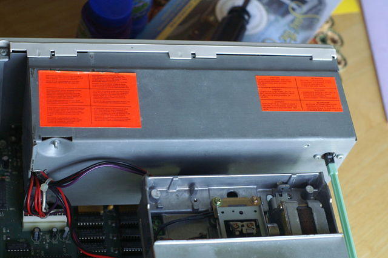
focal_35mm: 75
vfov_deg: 18.2
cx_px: 194
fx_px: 808
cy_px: 129
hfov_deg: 27.0
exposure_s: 1/160
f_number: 4.5
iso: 800
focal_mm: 50
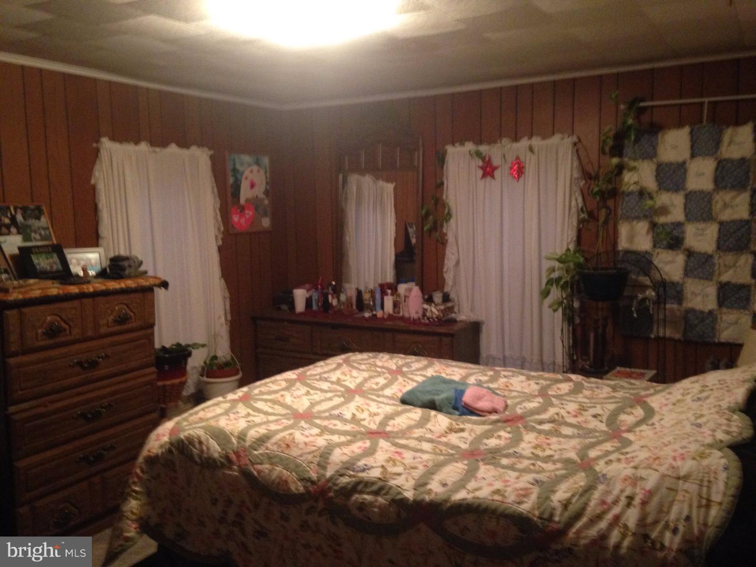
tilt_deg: -5.4
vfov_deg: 42.9
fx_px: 721
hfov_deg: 55.4
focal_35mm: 33
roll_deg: +1.2
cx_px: 378
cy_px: 284
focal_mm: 4.12
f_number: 2.4
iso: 400
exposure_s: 1/17
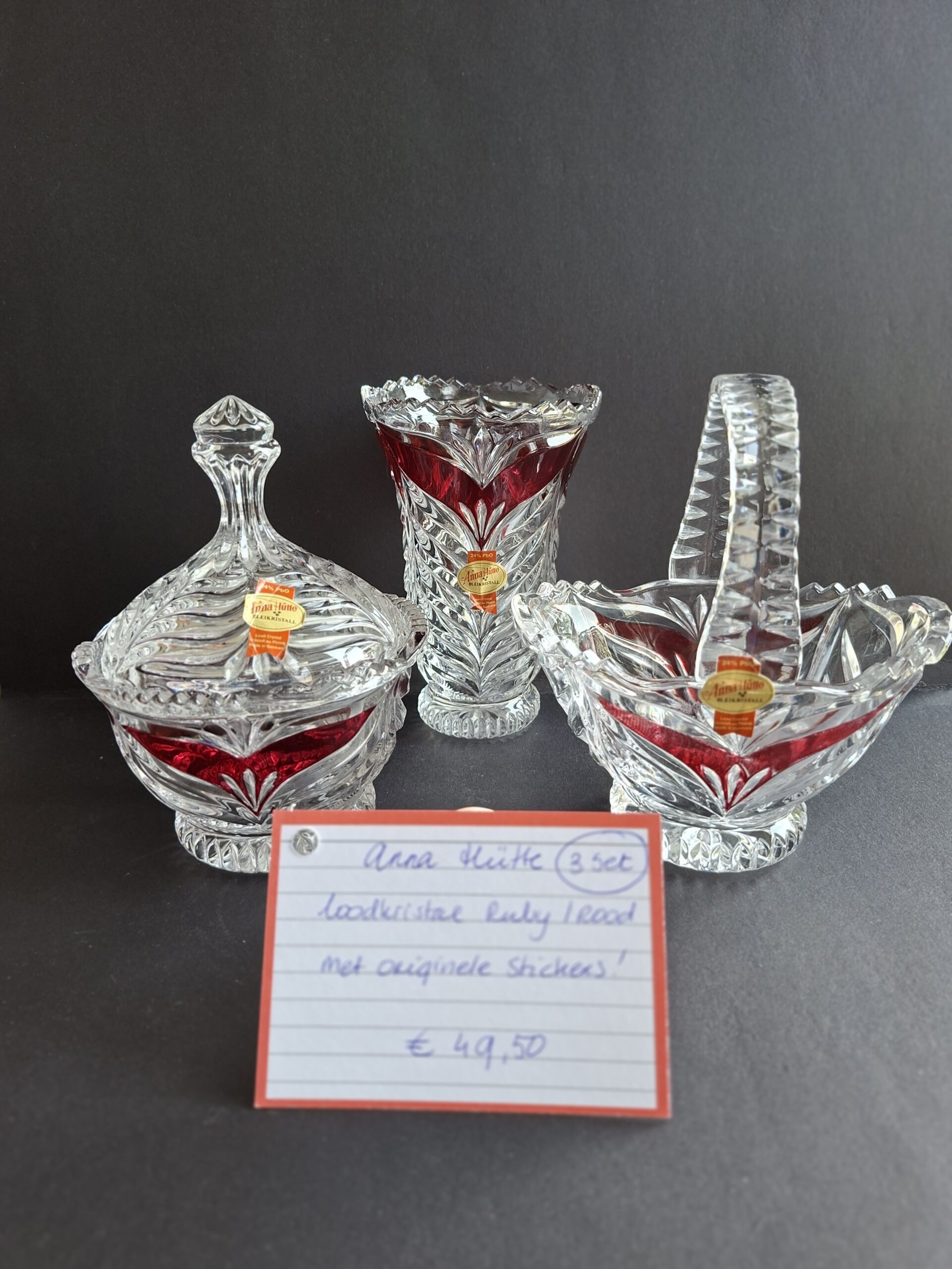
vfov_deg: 73.9
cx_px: 476
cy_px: 634
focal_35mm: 23
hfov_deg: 58.9
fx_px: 843
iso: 160
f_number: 1.8
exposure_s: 1/100
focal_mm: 5.54
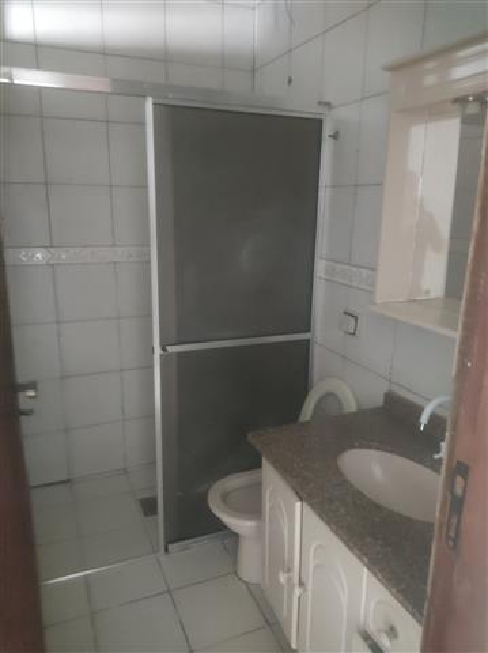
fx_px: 490
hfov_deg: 53.0
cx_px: 244
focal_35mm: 26
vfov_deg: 67.4
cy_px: 326
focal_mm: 4.74
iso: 15360
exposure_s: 1/15
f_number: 1.79
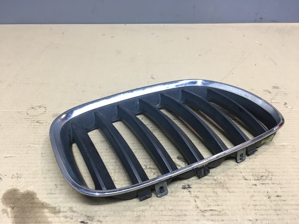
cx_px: 150
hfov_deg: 61.7
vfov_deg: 48.2
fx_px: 250
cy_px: 112
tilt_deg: -37.1
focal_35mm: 29
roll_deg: -1.1
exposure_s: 1/33
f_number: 2.2
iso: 80
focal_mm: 4.15
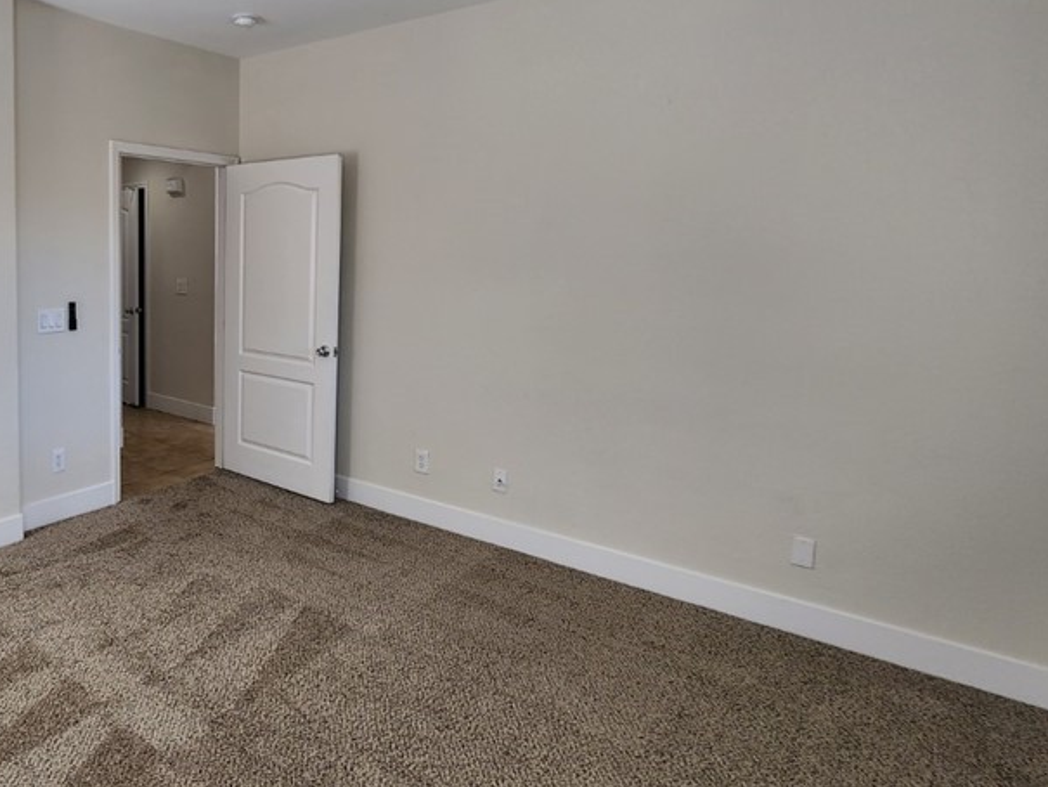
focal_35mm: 22
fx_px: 666
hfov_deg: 69.7
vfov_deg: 60.6
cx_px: 225
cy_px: 319
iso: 64
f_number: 2.2
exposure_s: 1/120
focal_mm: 2.2
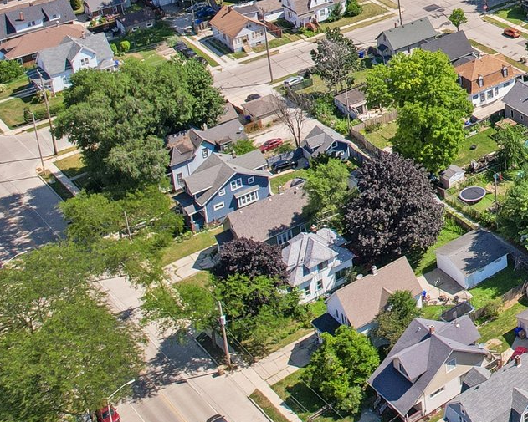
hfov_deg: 23.1
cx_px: 786
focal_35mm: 67
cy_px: -132
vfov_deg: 20.7
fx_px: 1047
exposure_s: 1/1600
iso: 100
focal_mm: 8.4
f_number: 2.8
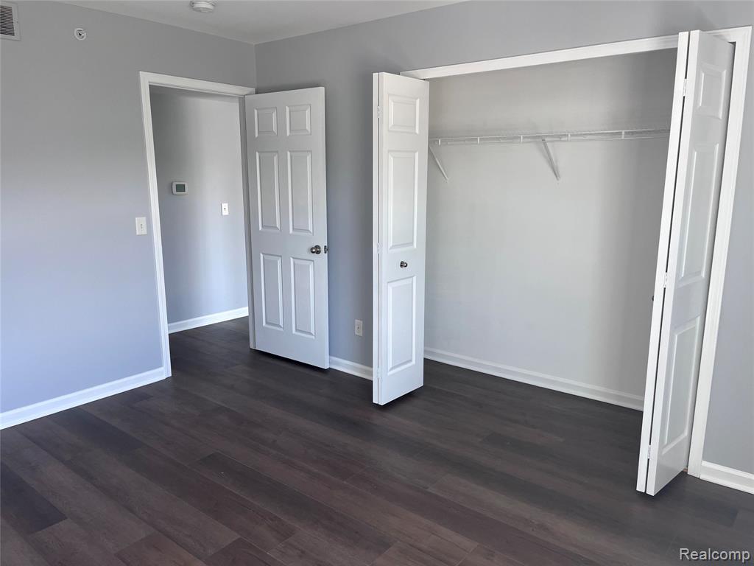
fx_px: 566
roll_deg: -0.1
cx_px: 377
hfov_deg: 67.3
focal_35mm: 26
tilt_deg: -11.6
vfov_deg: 53.1
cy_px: 283
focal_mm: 5.1
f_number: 1.6
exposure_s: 1/121
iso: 80
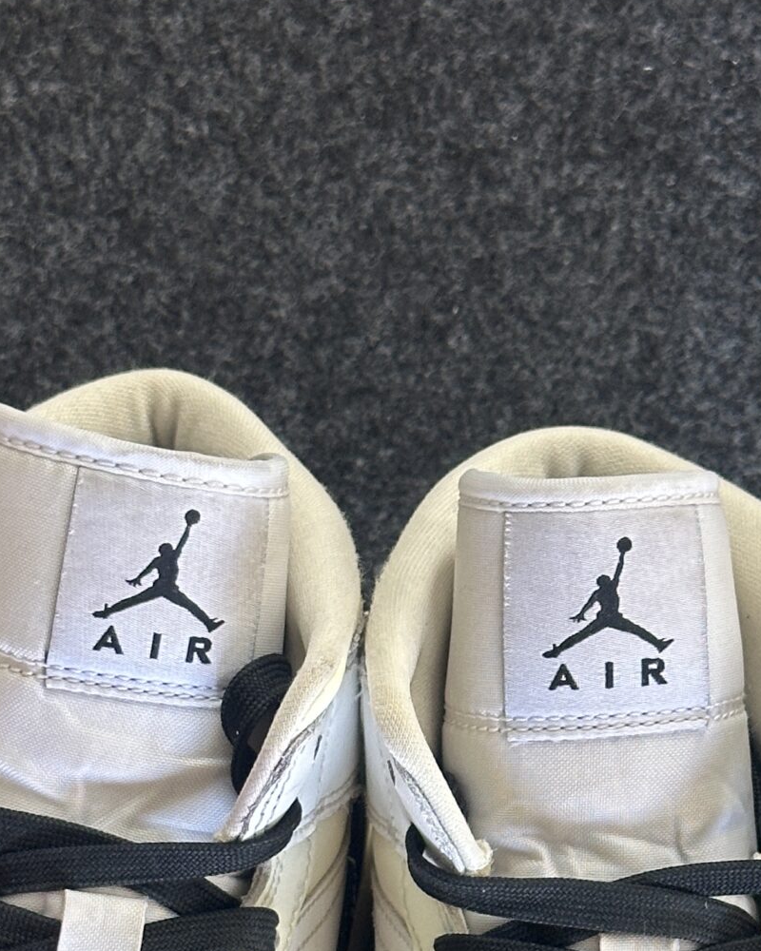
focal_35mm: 120
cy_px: 1174
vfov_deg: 15.4
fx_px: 3378
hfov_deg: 12.8
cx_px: 315
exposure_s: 1/50
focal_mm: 6.86
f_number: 1.78
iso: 125
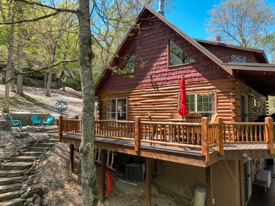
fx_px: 191
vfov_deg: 56.8
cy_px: 103
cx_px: 138
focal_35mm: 24
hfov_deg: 71.6
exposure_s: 1/1000
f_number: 2.8
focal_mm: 12.3
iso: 140
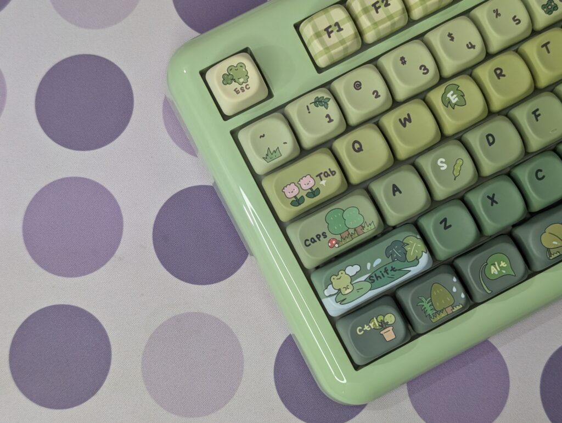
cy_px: 212
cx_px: 281
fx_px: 797
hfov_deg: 38.9
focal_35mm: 49
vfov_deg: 29.7
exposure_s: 1/247
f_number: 1.68
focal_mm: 6.9
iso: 889
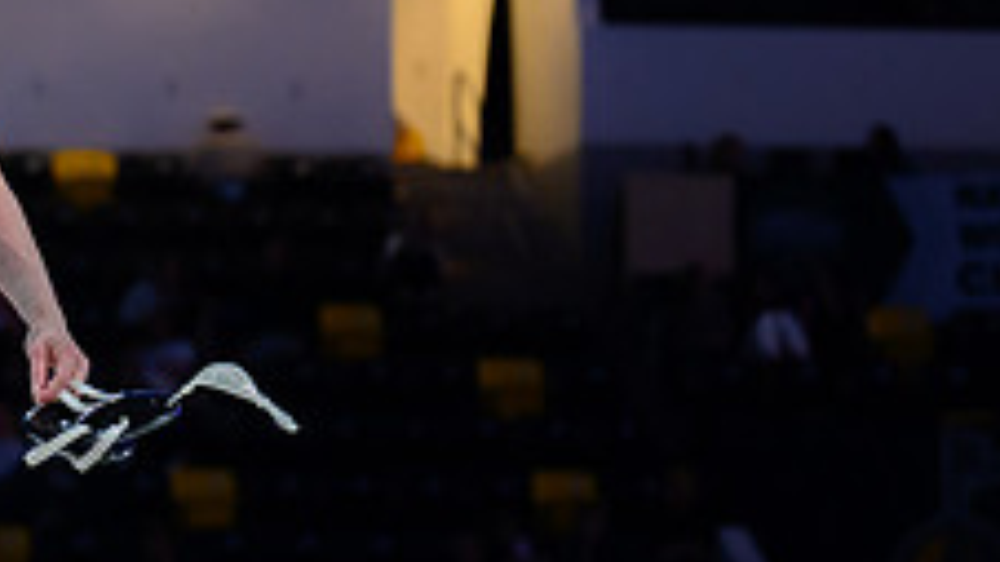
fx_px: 6468
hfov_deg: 8.7
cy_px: 310
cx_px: -268
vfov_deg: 5.0
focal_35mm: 244
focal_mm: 83
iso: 5000
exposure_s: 1/800
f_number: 2.8
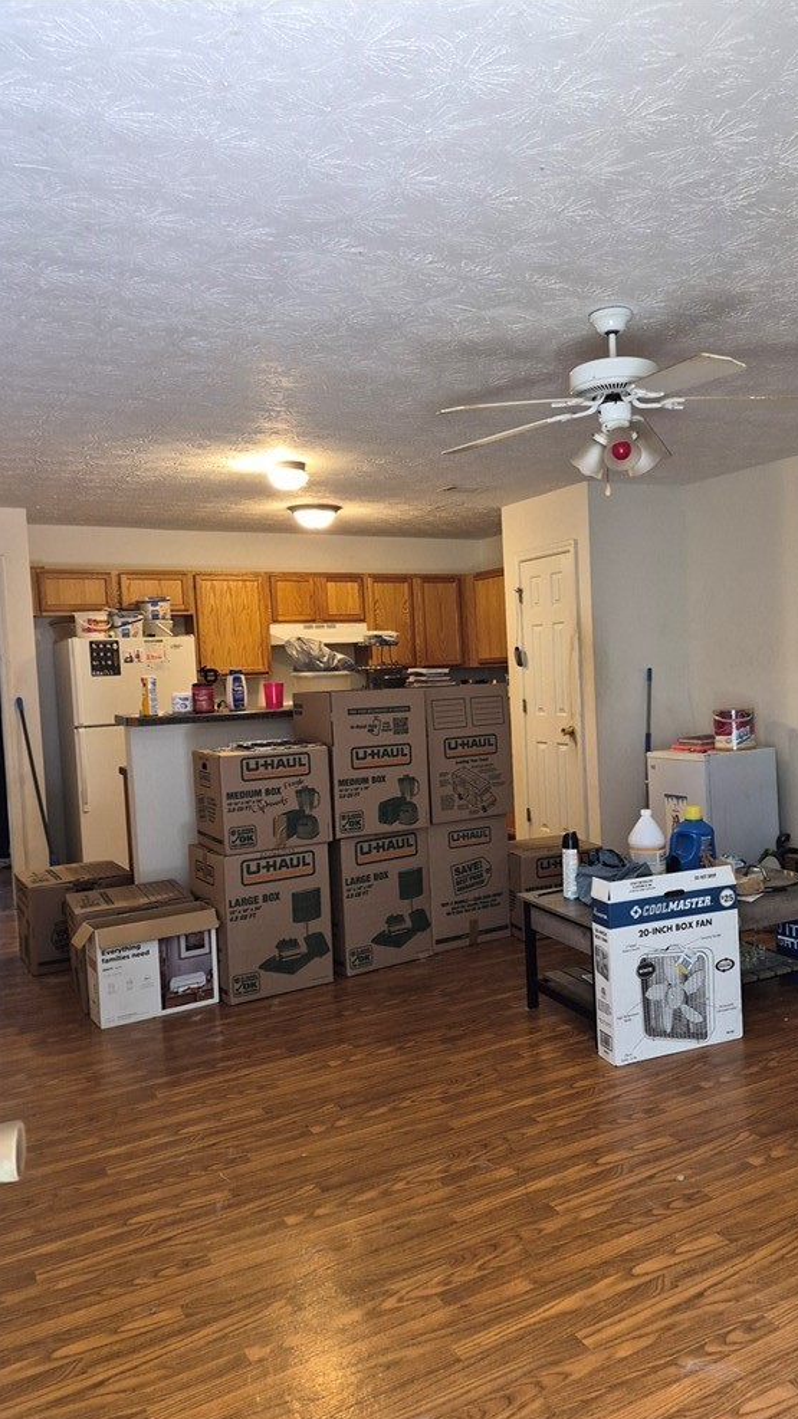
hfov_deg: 43.8
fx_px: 978
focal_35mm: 26
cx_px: 528
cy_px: 733
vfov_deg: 71.9
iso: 400
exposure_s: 1/120
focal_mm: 5.4
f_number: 1.8
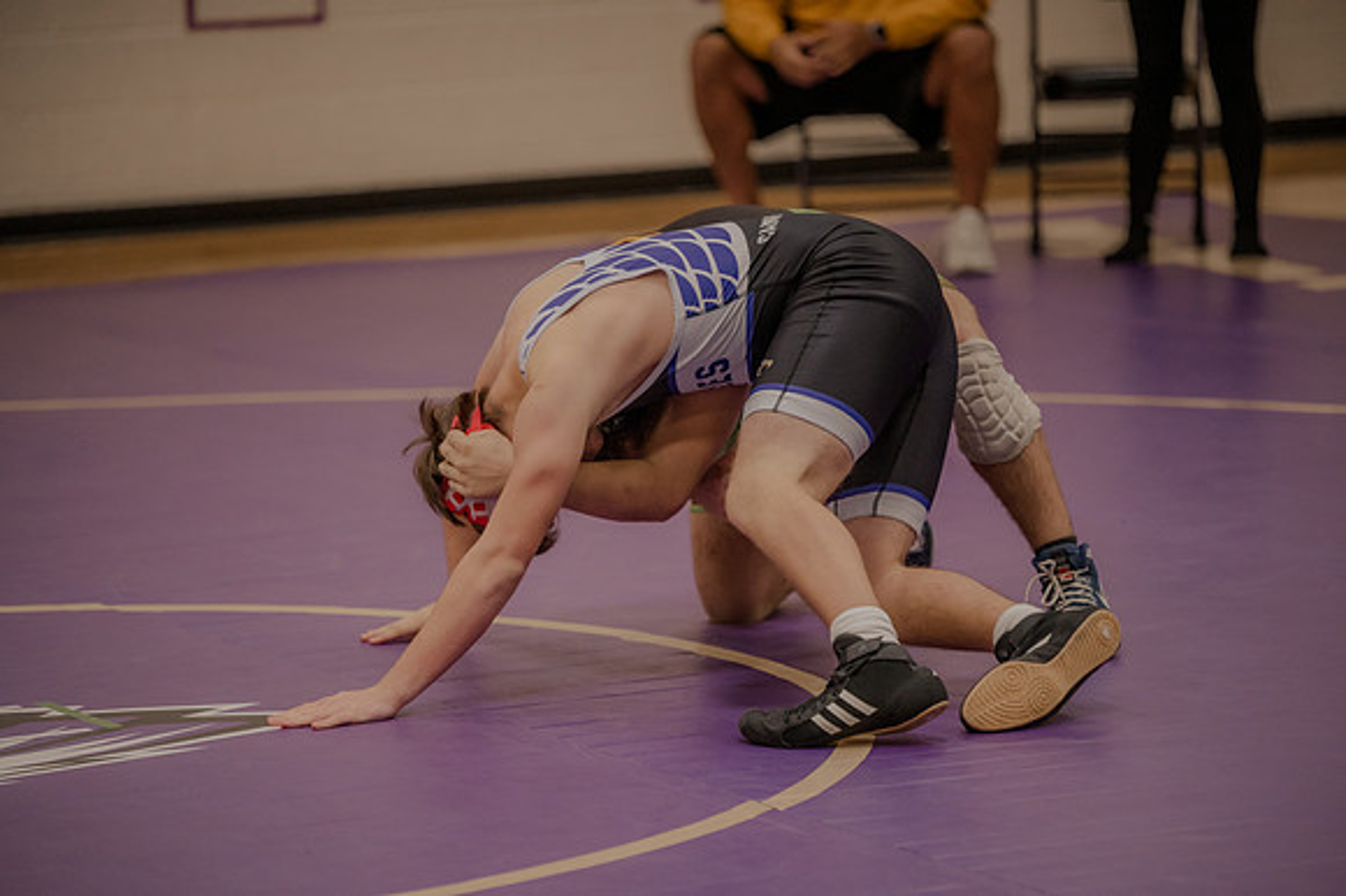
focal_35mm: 190
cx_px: 673
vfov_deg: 7.2
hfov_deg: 10.8
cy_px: 448
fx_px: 7100
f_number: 2.8
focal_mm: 190
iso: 3200
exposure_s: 1/250
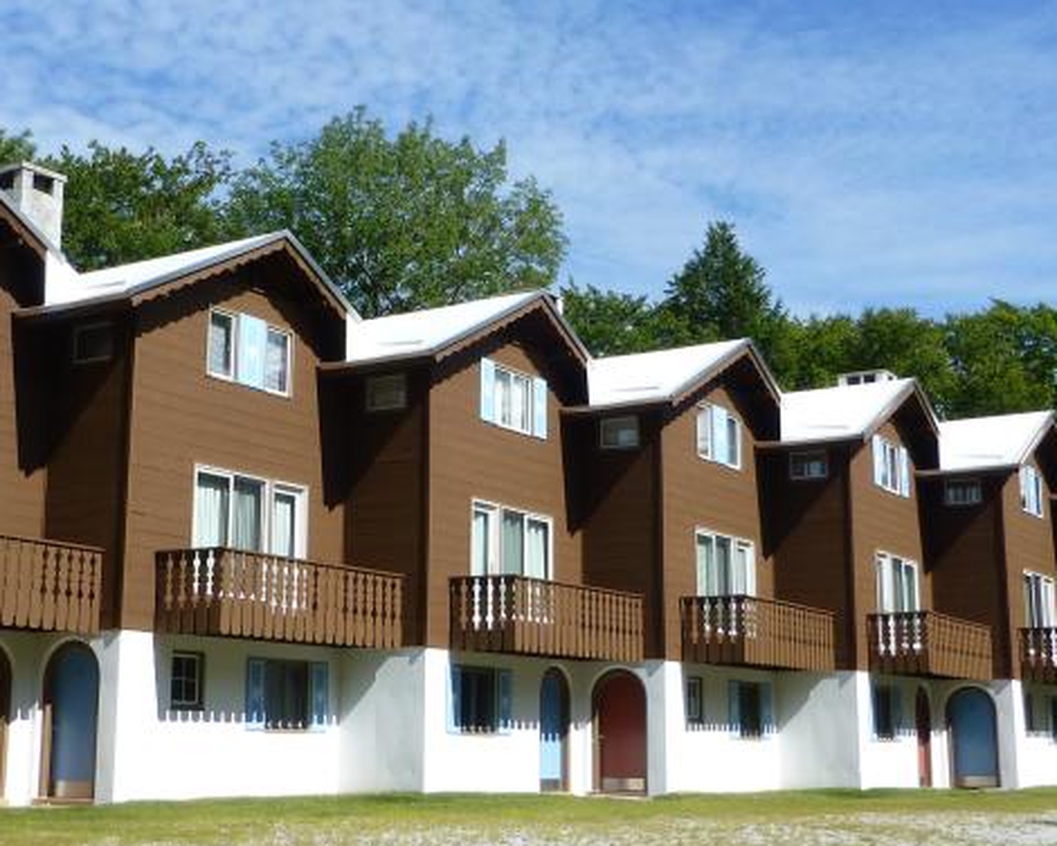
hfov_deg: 36.6
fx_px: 1595
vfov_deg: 29.7
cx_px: 466
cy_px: 392
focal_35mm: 51
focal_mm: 4.3
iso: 100
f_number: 4
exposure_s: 1/800
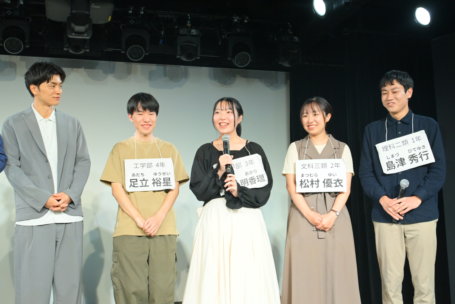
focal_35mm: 46
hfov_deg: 42.7
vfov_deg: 29.2
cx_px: 228
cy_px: 152
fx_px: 581
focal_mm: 31
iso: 1600
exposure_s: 1/160
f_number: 5
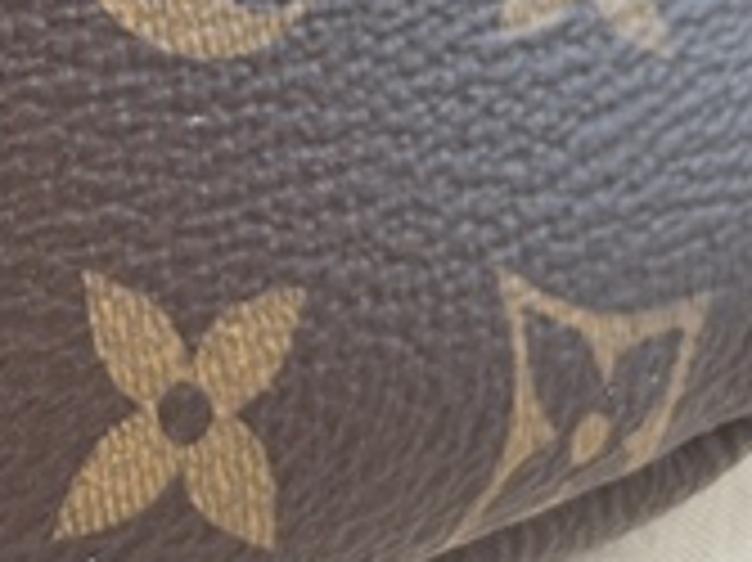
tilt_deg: -19.8
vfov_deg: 5.1
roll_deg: -0.9
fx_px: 6295
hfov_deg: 6.7
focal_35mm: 290
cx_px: -432
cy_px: -306
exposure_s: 1/50
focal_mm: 6.76
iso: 64
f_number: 1.78
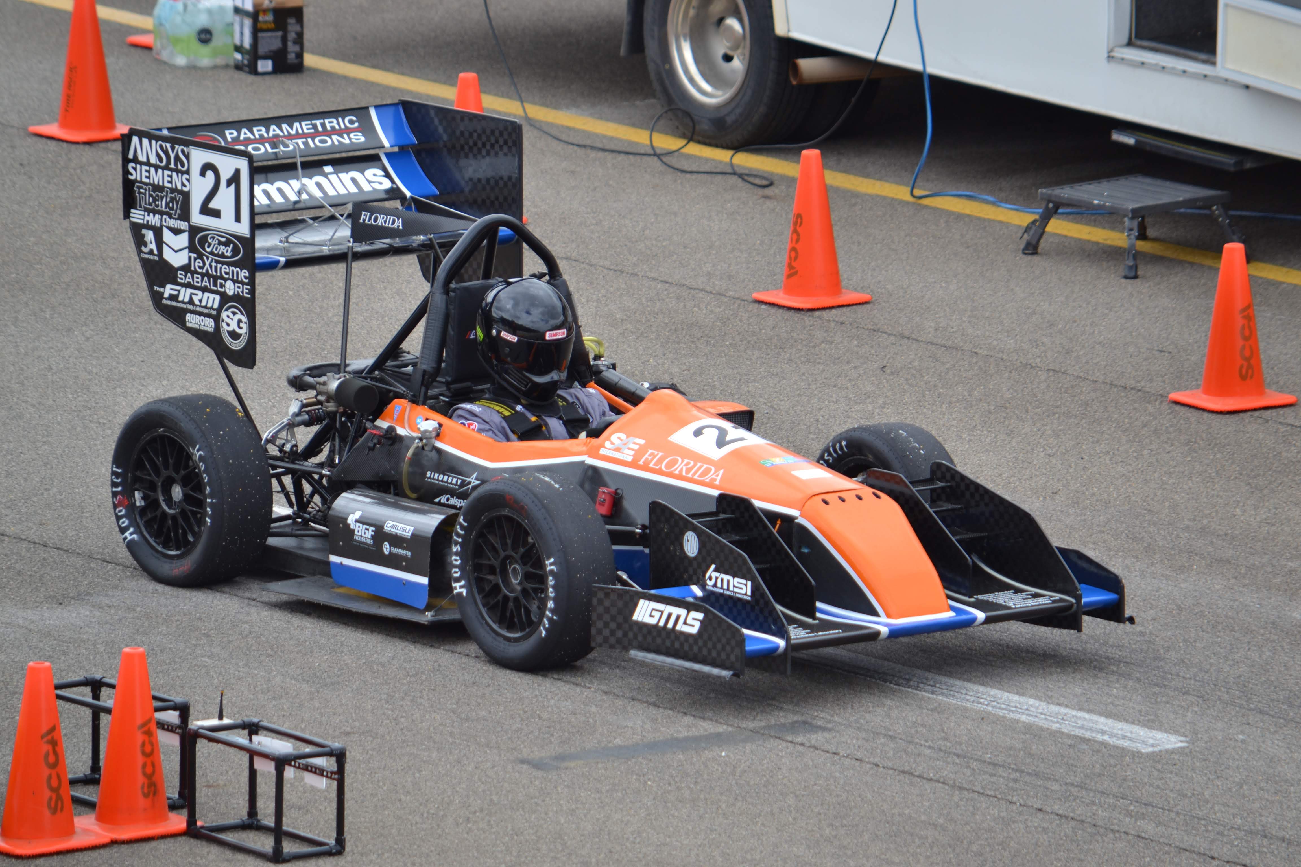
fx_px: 16261
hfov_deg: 4.6
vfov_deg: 3.1
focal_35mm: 450
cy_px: 434
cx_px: 650
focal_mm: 300
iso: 100
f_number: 5.6
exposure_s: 1/200
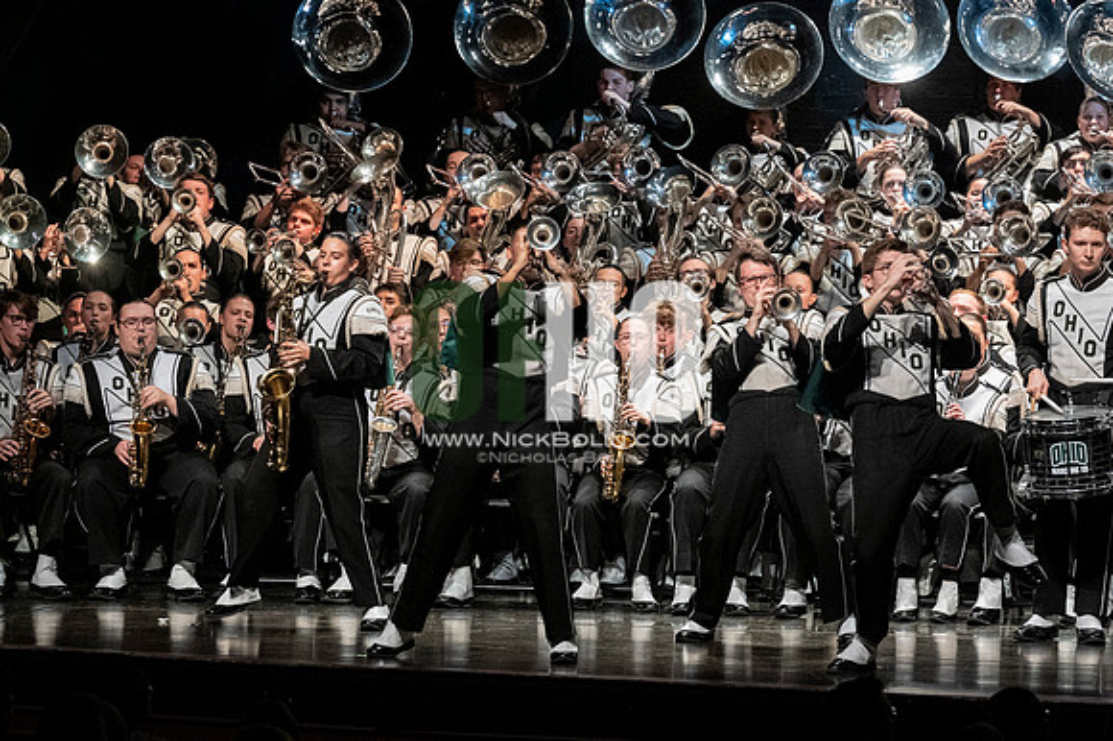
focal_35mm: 210
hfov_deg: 9.8
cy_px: 370
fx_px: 6489
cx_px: 556
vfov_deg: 6.5
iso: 4000
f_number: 4
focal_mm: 140
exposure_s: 1/500
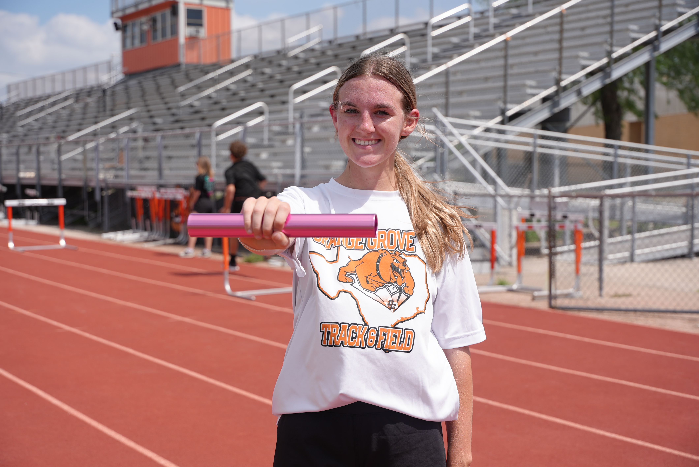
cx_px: 350
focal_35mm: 53
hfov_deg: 37.5
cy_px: 234
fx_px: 1030
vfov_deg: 25.5
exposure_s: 1/800
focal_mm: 53
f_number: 5
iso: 80
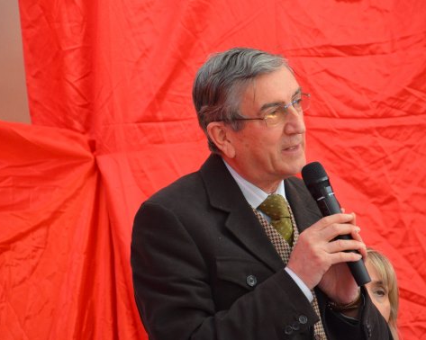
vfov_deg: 7.7
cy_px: 176
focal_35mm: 200
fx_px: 2516
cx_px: 224
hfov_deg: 9.7
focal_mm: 105
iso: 2000
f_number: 5.6
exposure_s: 1/60
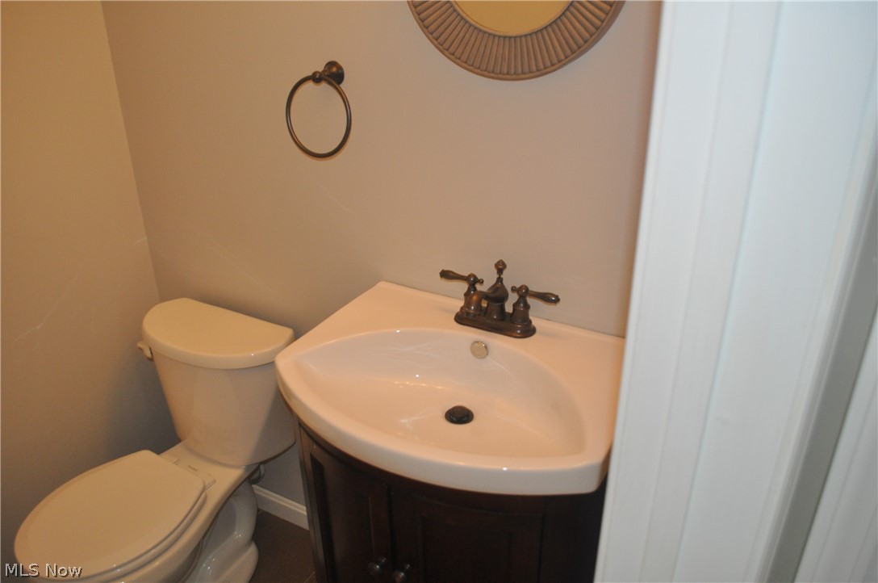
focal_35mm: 27
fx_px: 658
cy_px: 292
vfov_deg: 47.8
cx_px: 439
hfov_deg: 67.5
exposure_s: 1/60
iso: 800
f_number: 3.5
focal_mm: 18
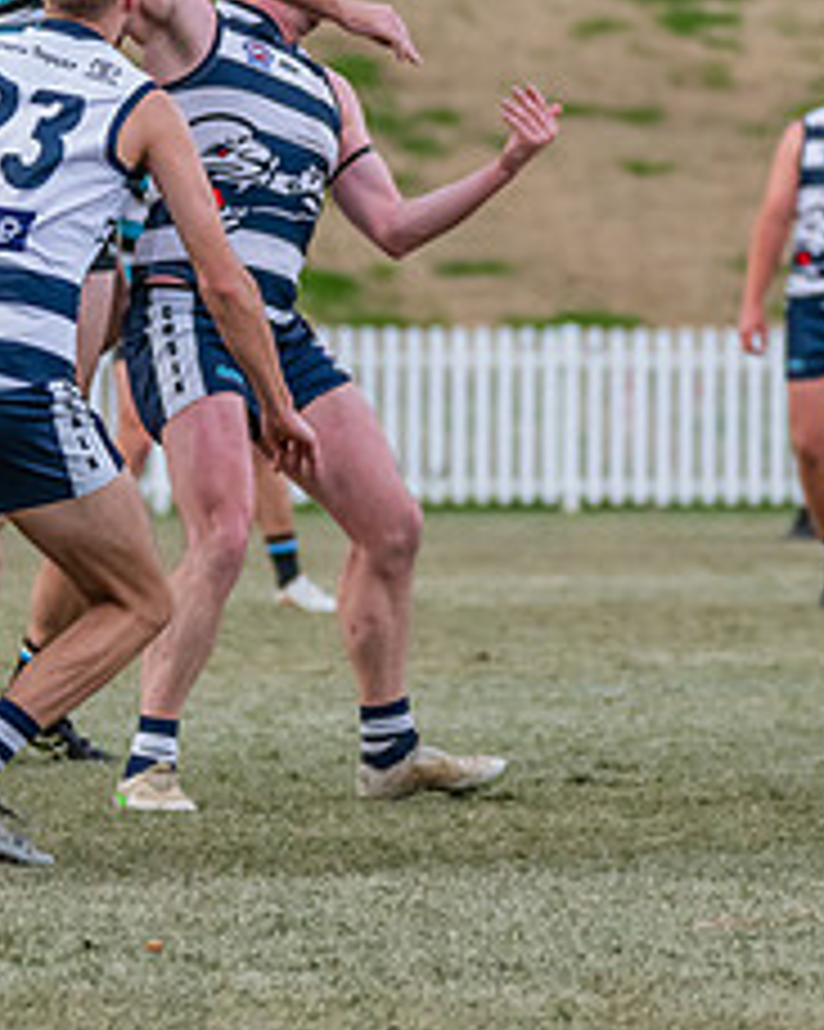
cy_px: 122
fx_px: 23641
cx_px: -46
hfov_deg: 2.0
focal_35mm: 775
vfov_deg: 2.5
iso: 2000
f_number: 5.6
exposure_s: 1/2000
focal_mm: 250
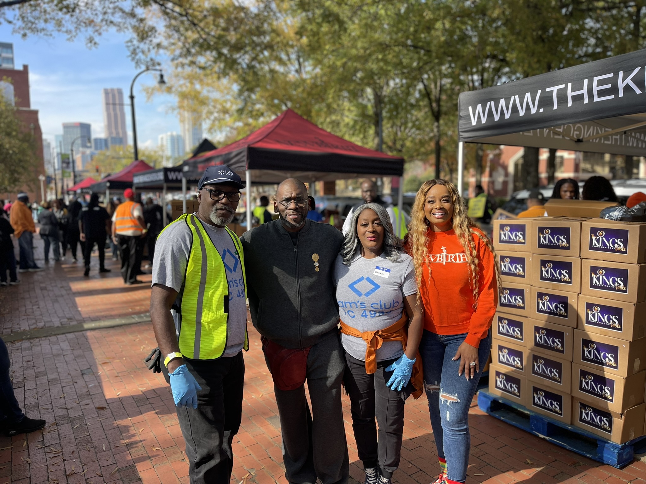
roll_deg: +0.6
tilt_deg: -7.8
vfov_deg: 53.1
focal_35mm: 26
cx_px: 323
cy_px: 242
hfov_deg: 67.3
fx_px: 485
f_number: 1.6
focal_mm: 5.1
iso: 50
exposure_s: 1/1020
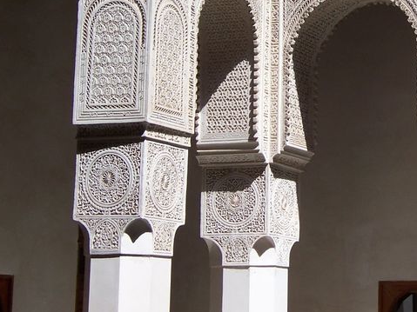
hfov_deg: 16.1
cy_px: 63
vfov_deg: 12.1
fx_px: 1469
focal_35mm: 122
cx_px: 327
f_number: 4.8
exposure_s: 1/500
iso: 80
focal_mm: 12.1
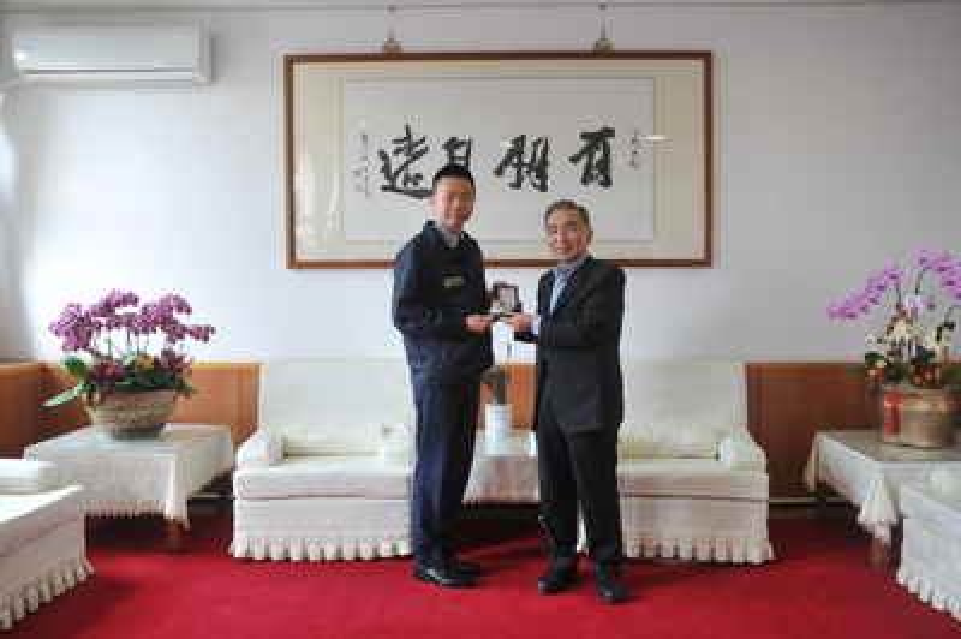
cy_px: 320
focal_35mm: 30
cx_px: 480
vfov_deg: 43.5
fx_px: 800
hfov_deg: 62.0
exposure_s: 1/50
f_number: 4
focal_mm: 20
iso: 400
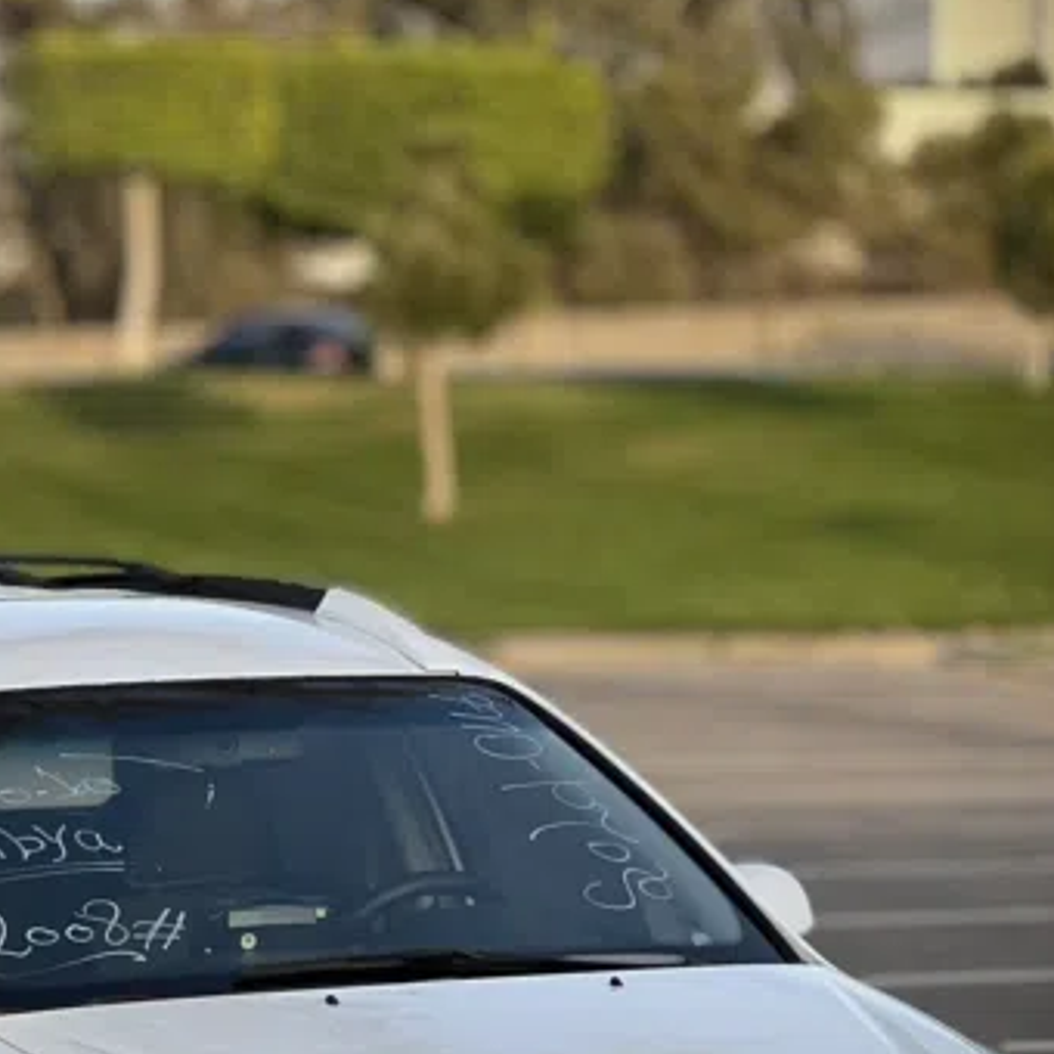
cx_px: 192
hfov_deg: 13.6
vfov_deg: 13.6
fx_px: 4409
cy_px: 623
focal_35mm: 128
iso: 25
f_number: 2.8
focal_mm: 9
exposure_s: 1/121
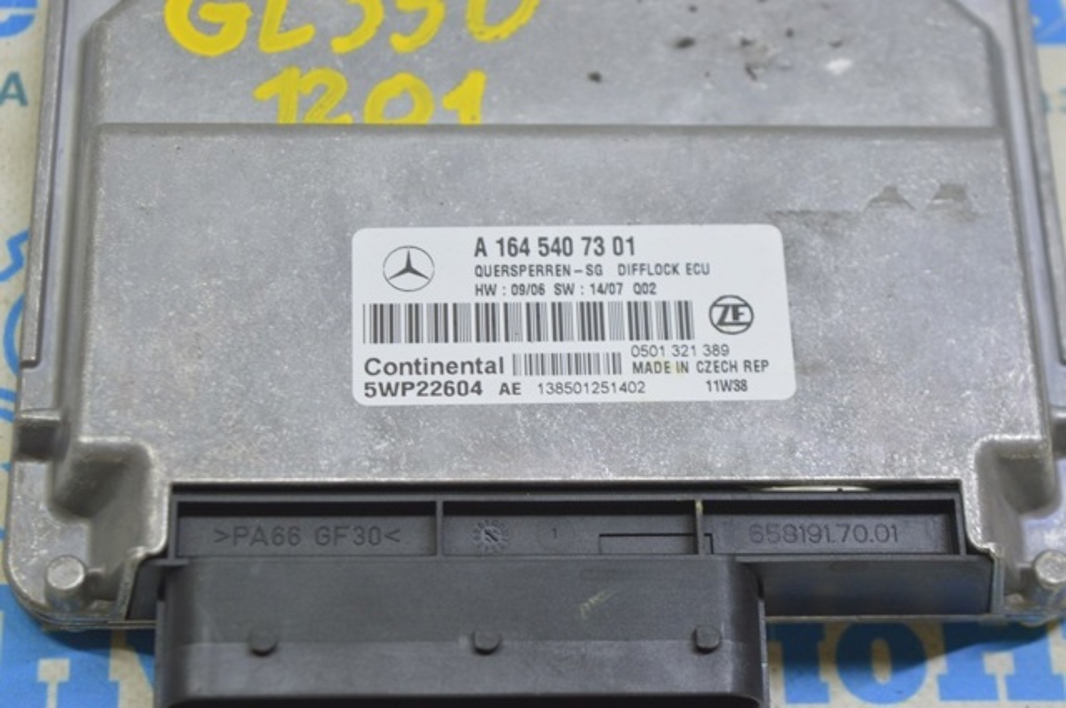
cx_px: 533
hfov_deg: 24.6
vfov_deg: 16.5
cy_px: 354
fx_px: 2440
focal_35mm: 82
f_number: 5.6
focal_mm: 55
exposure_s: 1/20
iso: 400
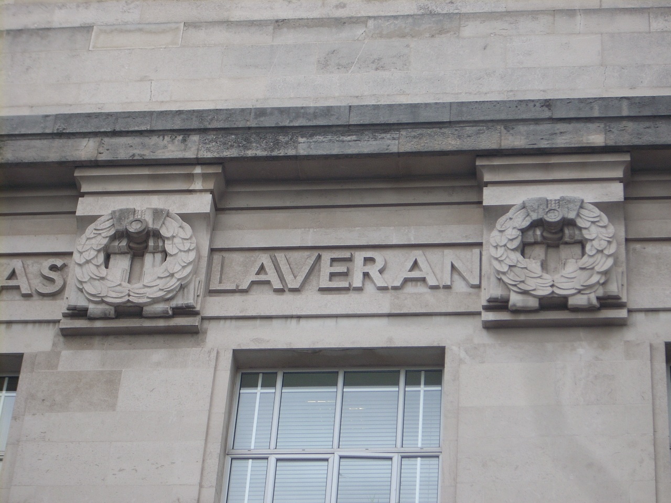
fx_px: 2190
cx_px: 336
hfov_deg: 17.4
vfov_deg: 13.1
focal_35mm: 113
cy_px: 252
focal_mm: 18.6
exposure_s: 1/60
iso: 64
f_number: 5.2
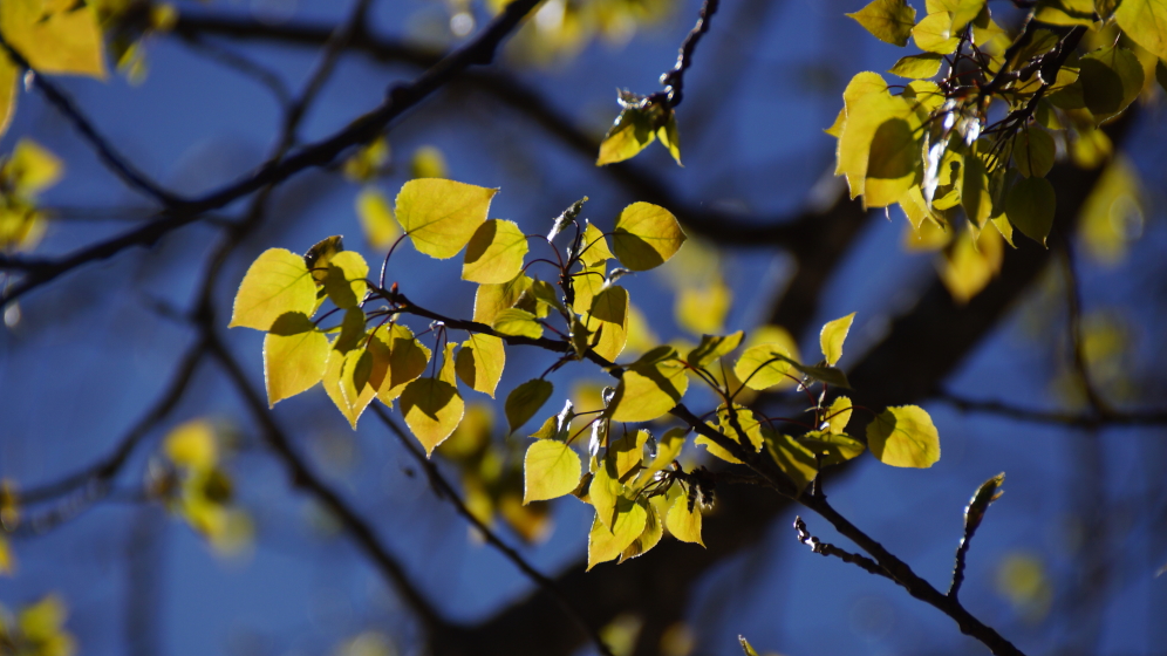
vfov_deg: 3.1
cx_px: 583
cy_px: 389
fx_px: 12191
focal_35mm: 394
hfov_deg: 5.5
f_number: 6.3
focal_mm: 250
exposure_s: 1/400
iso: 100
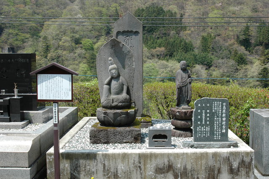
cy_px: 90
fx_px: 381
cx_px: 134
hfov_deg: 38.9
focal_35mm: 51
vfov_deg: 26.5
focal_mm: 34
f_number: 8
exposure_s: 1/250
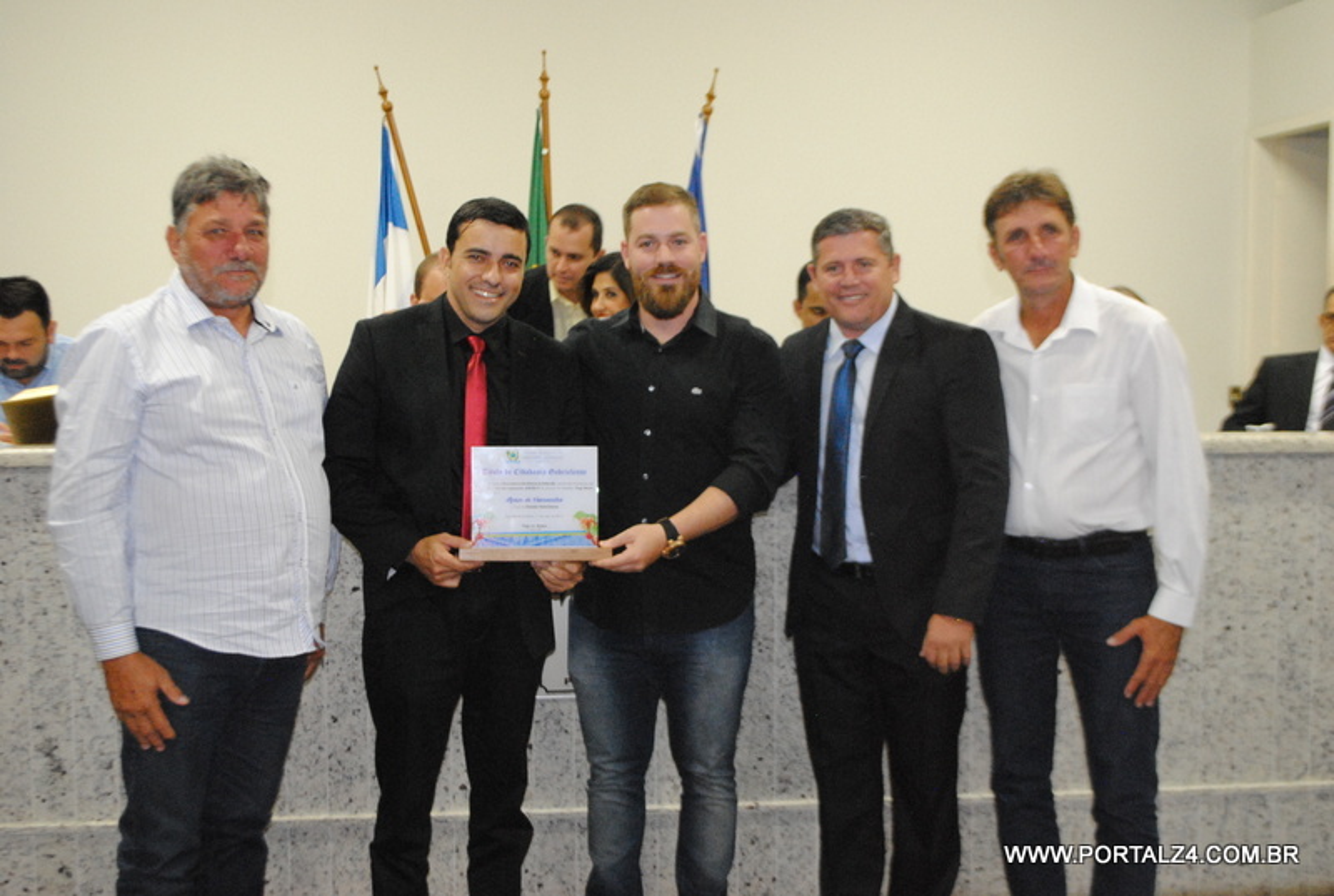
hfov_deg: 44.9
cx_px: 667
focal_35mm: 44
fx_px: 1615
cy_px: 448
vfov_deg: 31.0
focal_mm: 29
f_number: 4.5
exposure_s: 1/40
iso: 1600
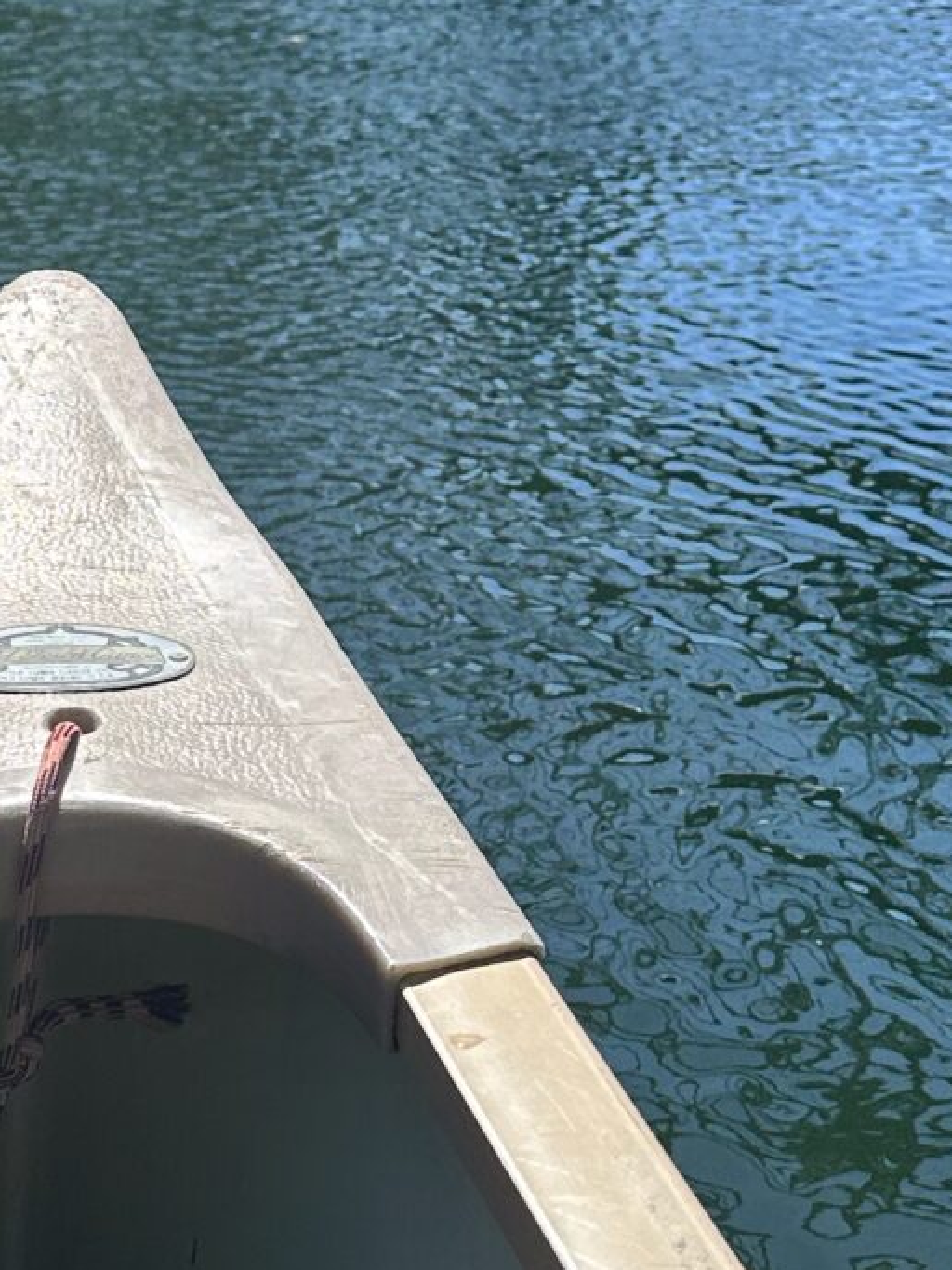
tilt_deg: -7.7
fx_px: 3301
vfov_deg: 21.4
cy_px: 177
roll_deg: -2.8
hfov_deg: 16.4
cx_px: 385
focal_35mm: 90
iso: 80
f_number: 1.78
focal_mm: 6.86
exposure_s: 1/4348
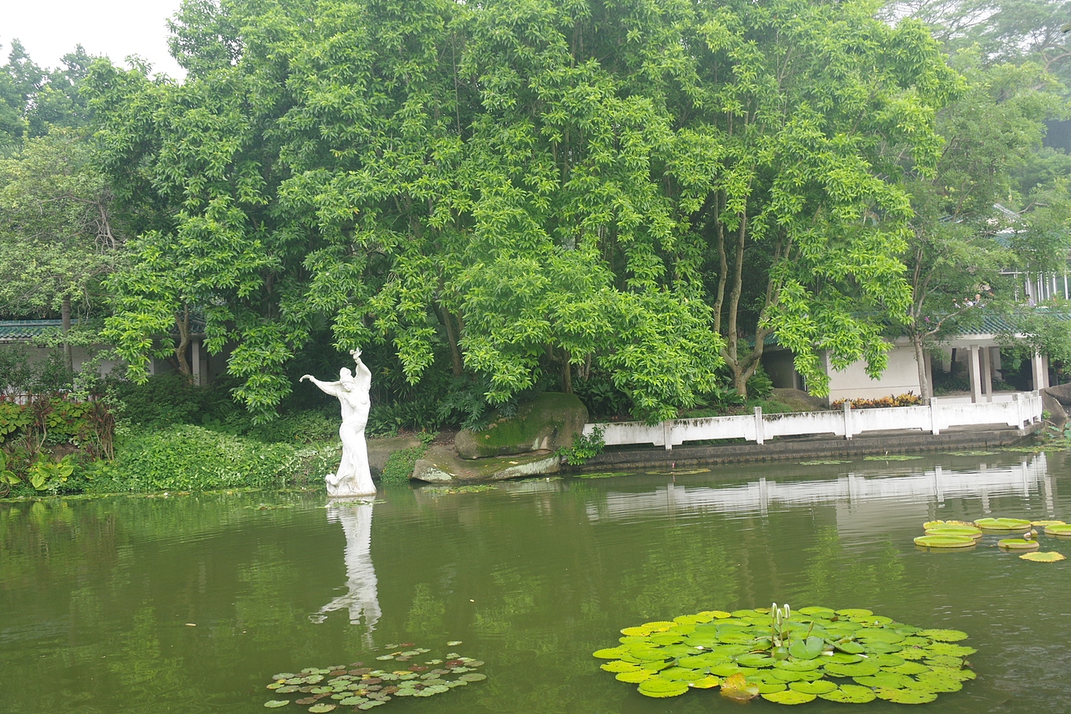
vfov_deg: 42.3
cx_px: 536
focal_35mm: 31
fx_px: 922
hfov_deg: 60.3
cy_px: 357
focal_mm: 21
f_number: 4.5
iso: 400
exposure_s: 1/30
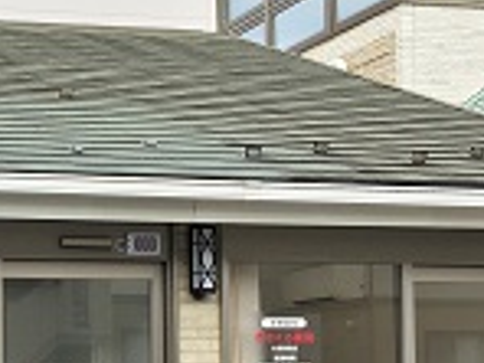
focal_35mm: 94
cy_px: 285
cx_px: -72
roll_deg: +0.5
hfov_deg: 19.8
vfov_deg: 15.6
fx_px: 1314
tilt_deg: +5.2
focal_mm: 4.15
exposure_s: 1/519
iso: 25
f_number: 2.2
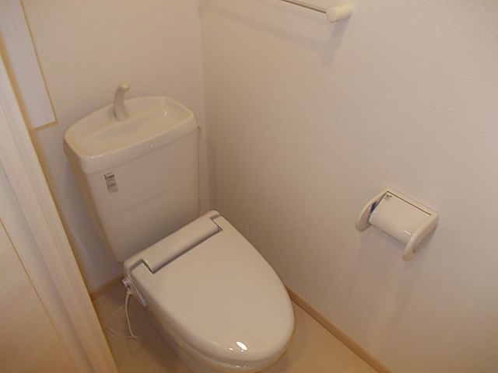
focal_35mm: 28
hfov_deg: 63.4
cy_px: 186
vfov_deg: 49.7
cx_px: 249
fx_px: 403
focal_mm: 4
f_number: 2.7
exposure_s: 1/25
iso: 200
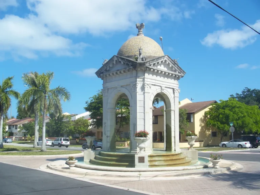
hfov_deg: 50.1
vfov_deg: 38.7
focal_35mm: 37
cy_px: 98
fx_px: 278
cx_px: 130
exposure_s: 1/500
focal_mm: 7.8
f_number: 4
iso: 64
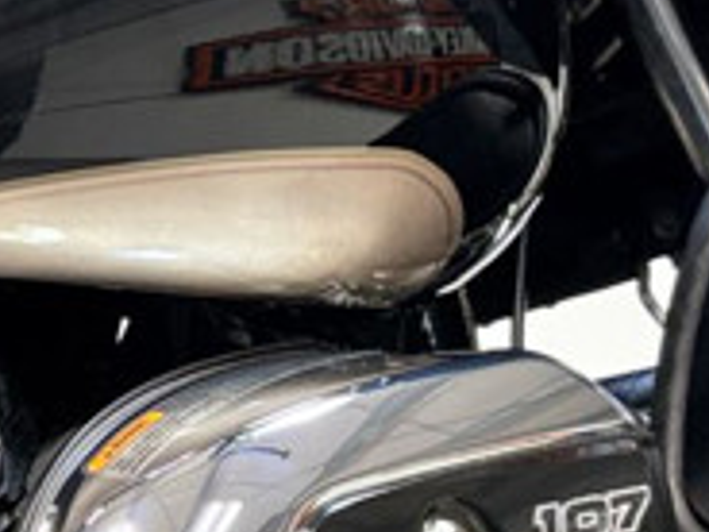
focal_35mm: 151
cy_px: 370
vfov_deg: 9.8
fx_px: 3093
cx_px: -171
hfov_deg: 12.7
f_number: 1.6
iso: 50
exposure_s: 1/120
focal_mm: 5.96
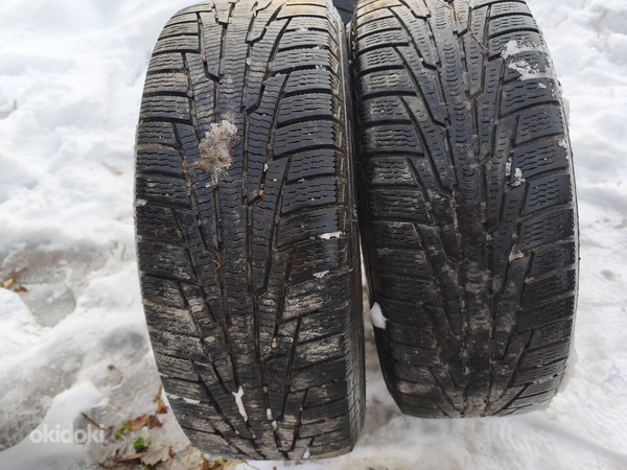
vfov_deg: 58.9
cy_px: 235
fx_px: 417
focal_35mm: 23
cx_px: 314
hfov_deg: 73.9
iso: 50
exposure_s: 1/123
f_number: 1.65
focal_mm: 6.14
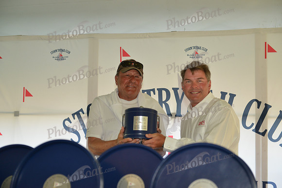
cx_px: 141
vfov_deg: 19.5
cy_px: 94
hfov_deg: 28.8
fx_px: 548
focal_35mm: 70
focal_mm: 70
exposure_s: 1/320
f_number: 4
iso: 1000
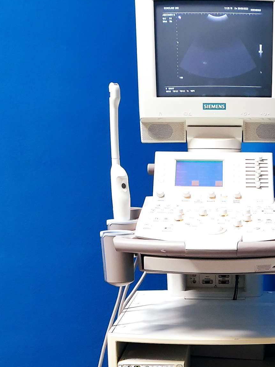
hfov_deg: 25.9
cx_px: 234
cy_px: 343
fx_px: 583
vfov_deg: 32.8
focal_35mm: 55
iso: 400
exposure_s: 1/50
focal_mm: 4.3
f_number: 2.4
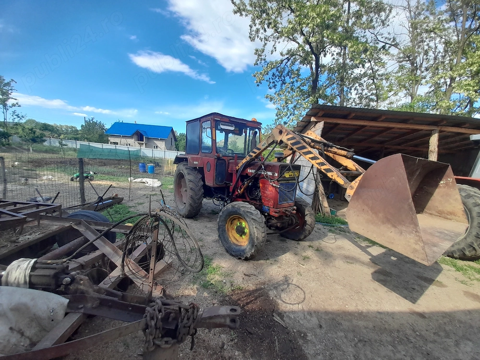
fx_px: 180
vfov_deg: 89.9
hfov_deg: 106.2
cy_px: 180
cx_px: 240
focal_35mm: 13
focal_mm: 1.42
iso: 40
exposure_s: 1/519
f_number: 2.2
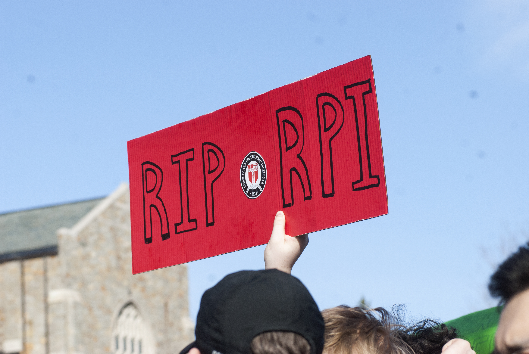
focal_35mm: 120
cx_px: 264
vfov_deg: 11.5
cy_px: 177
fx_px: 1765
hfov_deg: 17.0
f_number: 8
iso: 250
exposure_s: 1/1000
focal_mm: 80
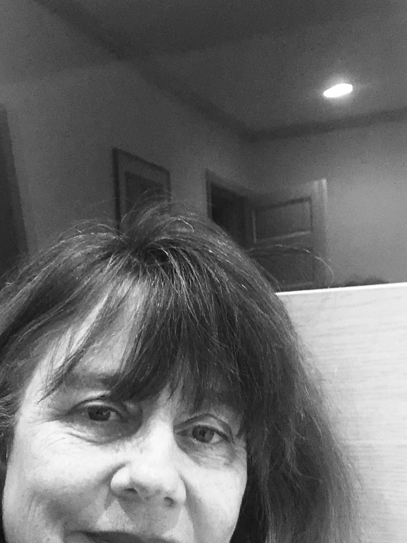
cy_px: 347
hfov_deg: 29.6
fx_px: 768
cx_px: 170
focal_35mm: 49
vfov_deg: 38.6
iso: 320
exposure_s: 1/30
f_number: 2.2
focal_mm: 2.87
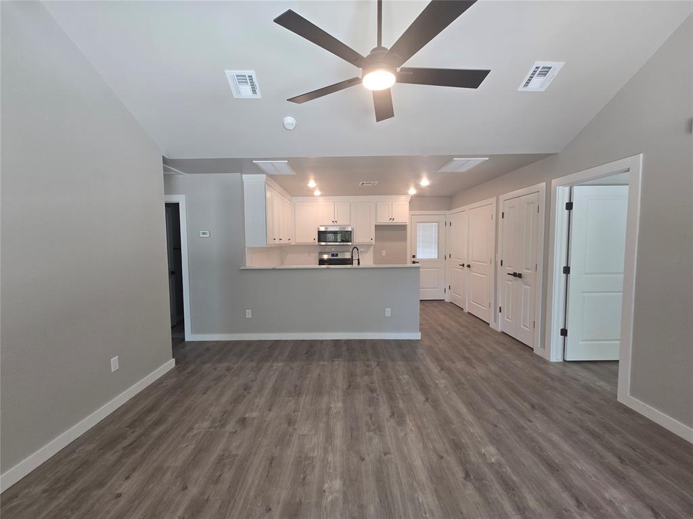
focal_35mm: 13
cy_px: 260
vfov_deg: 89.9
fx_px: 260
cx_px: 346
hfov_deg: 106.2
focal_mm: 2.2
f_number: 2.2
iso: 80
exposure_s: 1/60
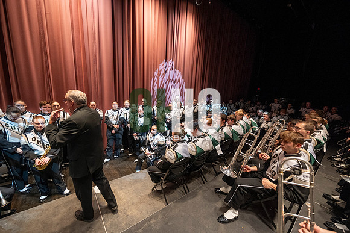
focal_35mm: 14
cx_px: 175
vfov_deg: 81.2
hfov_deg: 104.2
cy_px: 116
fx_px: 136
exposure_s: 1/500
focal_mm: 14
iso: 1600
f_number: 4
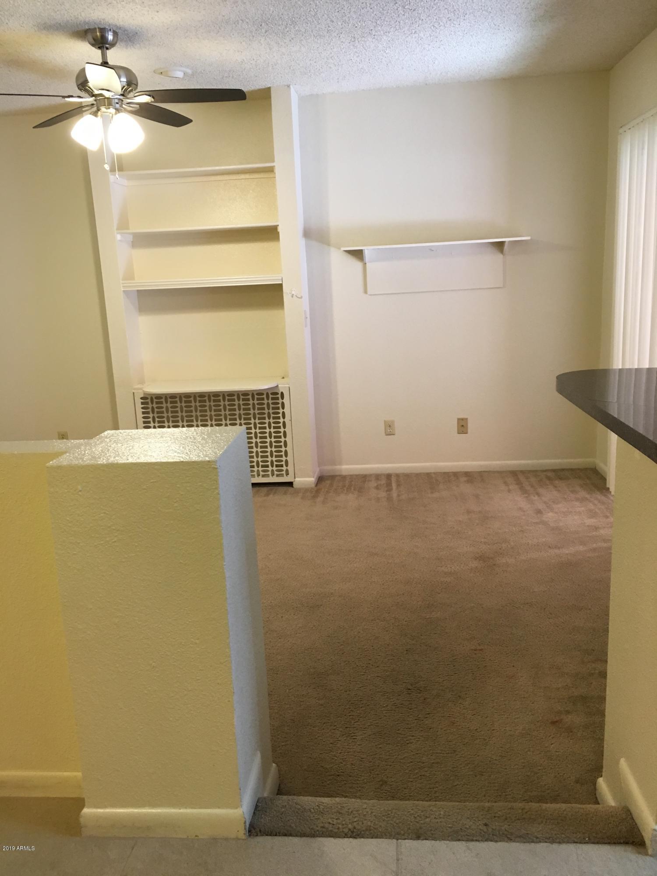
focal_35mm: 29
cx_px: 328
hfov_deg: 48.2
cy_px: 438
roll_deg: +2.1
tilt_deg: -12.2
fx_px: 734
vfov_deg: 61.7
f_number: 2.2
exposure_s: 1/30
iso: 100
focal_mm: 4.15
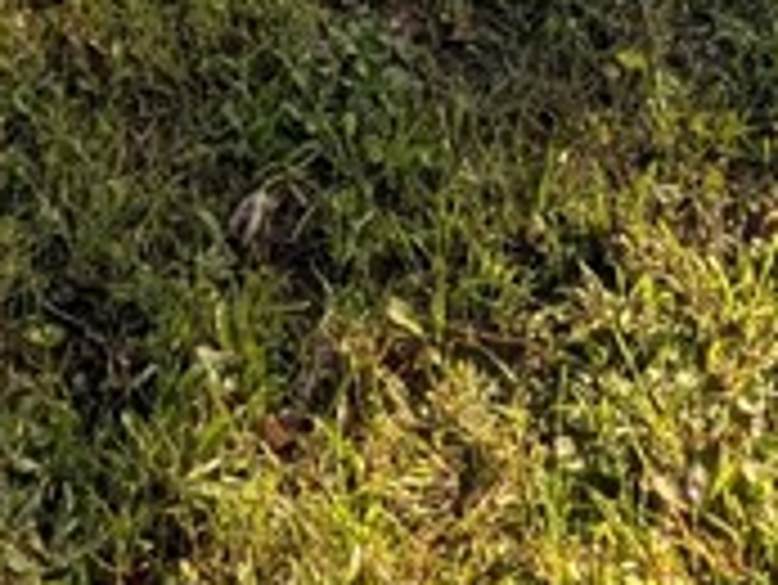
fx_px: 1597
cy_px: -1094
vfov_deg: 12.0
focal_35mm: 71
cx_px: 322
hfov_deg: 27.3
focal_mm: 2.02
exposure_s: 1/680
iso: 47
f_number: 1.7
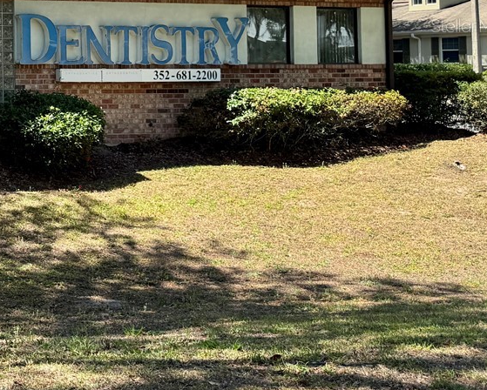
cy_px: 25
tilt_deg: +2.0
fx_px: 966
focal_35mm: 67
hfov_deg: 24.0
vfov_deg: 22.2
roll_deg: -0.5
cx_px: -184
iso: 80
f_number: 1.78
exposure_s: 1/1721
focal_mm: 6.76
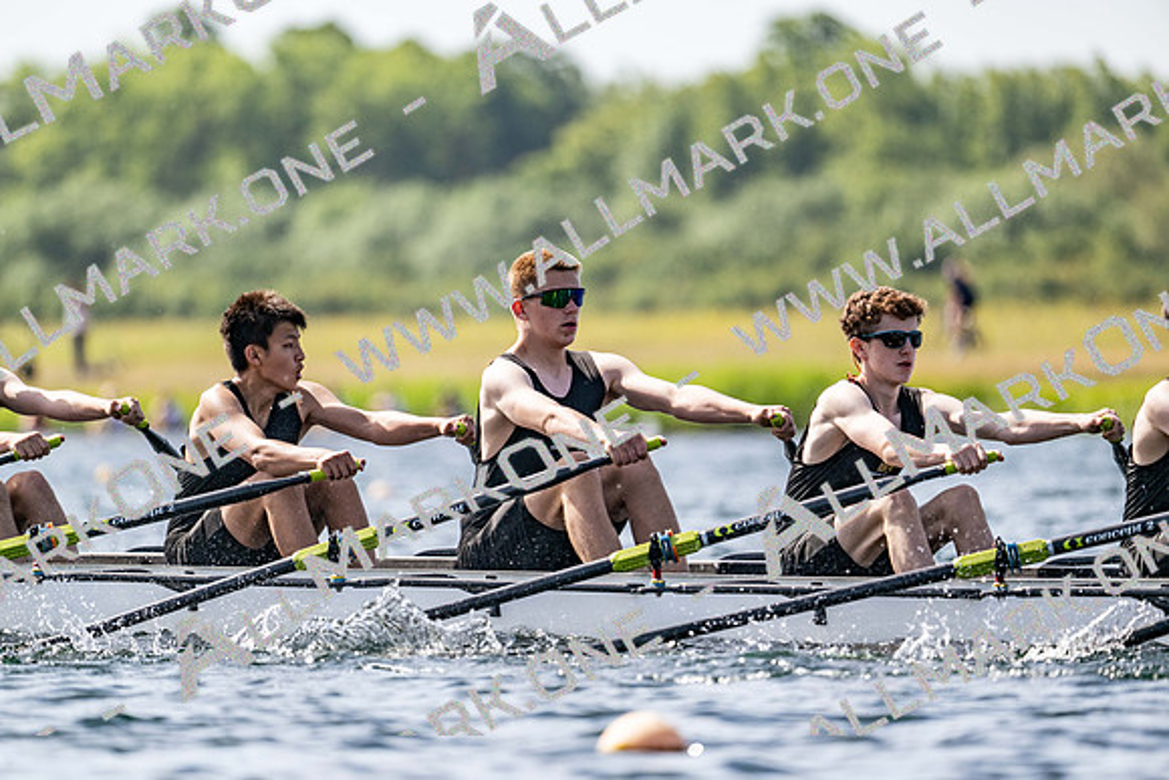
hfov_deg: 5.2
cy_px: 390
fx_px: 12991
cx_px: 584
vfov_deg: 3.4
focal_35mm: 400
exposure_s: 1/2500
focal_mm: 400
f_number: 4.5
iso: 280
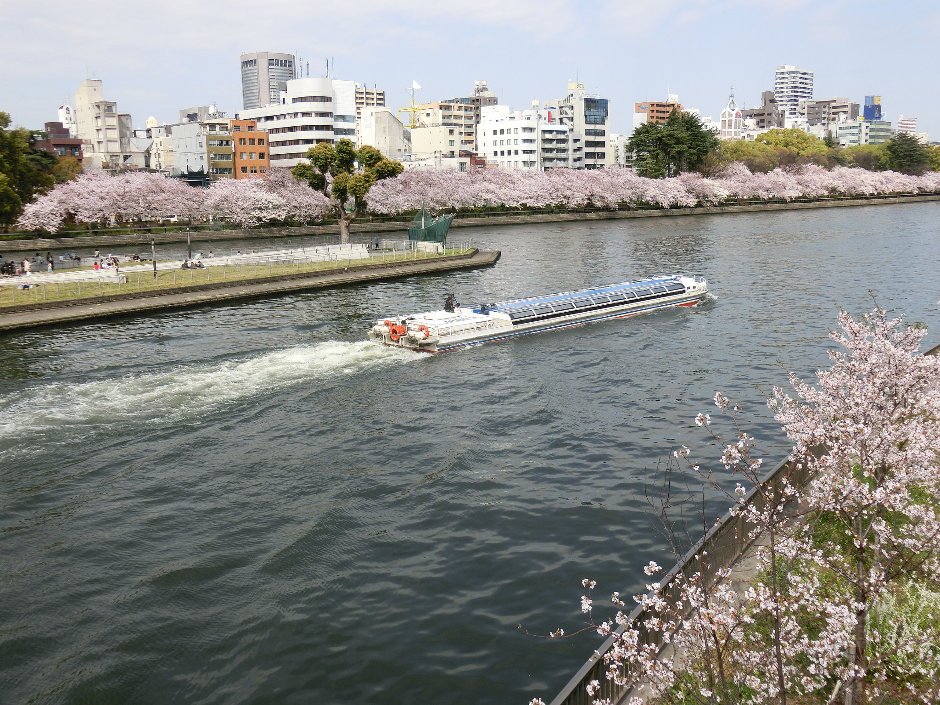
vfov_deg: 41.8
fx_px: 923
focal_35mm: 34
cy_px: 352
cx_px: 470
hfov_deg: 54.0
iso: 80
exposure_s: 1/640
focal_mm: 6
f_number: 3.9
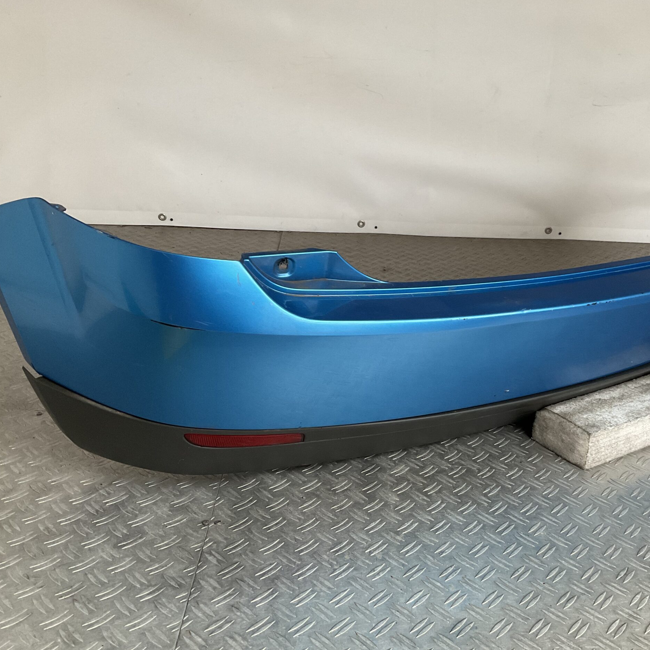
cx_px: 389
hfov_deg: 47.0
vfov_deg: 47.2
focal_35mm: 35
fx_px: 744
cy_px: 331
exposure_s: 1/50
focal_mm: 3
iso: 100
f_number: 1.8
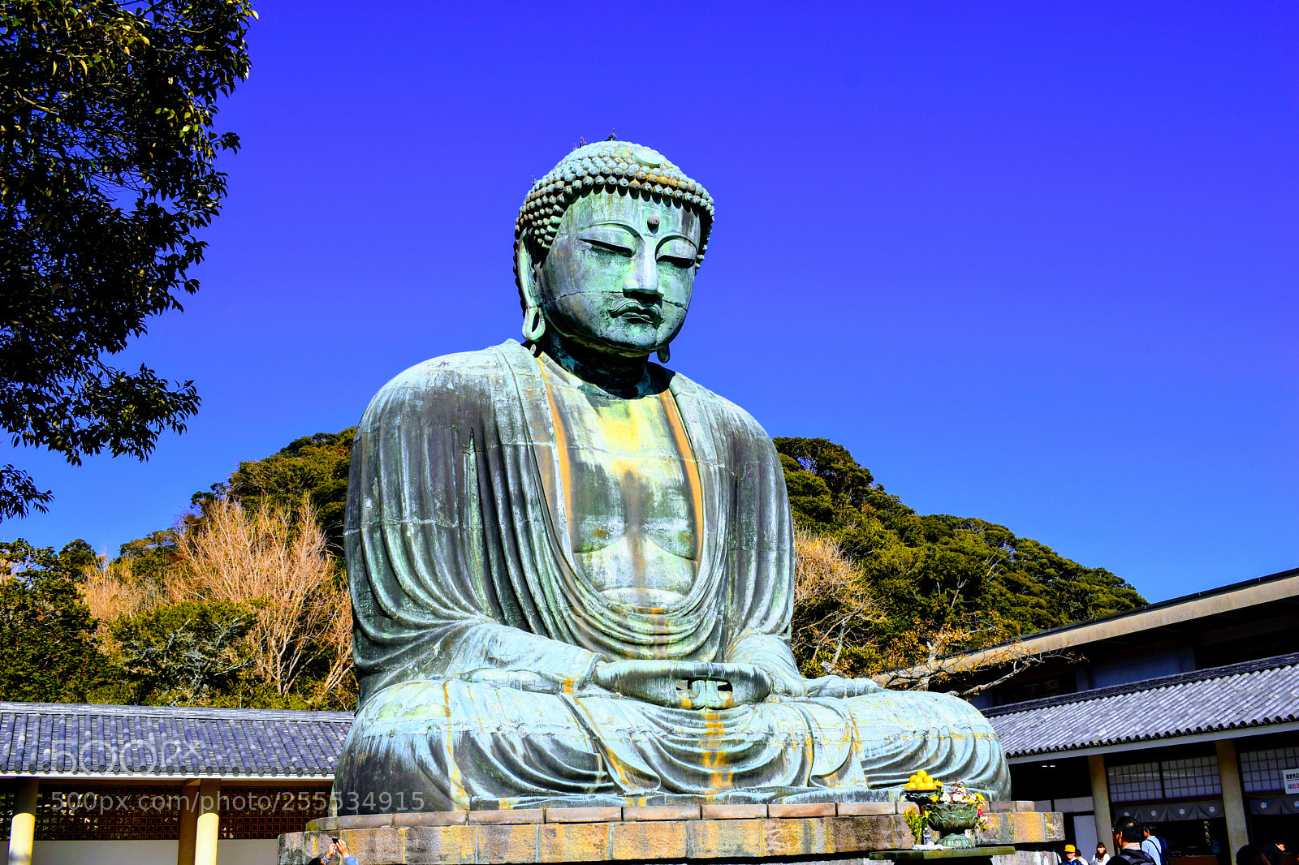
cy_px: 432
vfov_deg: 38.3
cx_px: 650
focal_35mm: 34
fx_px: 1245
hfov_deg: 55.1
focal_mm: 23
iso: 200
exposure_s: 1/400
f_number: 10
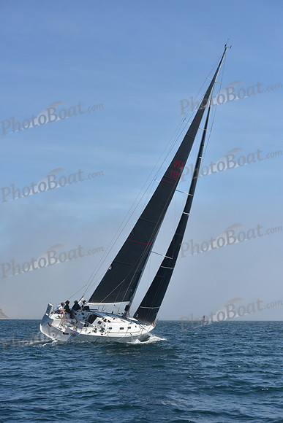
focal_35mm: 70
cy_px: 212
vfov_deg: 28.8
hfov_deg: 19.5
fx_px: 825
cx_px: 142
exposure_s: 1/1600
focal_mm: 70
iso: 320
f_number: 9
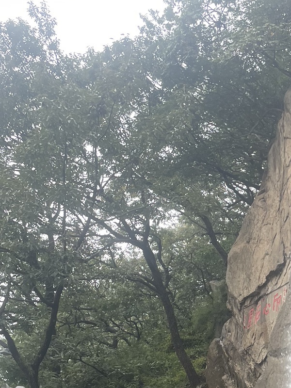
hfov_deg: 21.6
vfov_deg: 27.2
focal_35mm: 65
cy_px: 431
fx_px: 729
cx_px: 309
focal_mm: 4.2
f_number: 1.6
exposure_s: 1/121
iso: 50
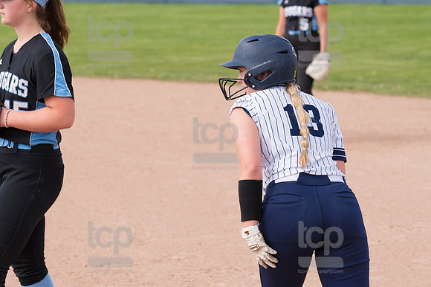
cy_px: 144
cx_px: 216
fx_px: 2333
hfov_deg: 10.6
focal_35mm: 195
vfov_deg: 7.0
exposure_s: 1/1600
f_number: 5.6
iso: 400
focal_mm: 130
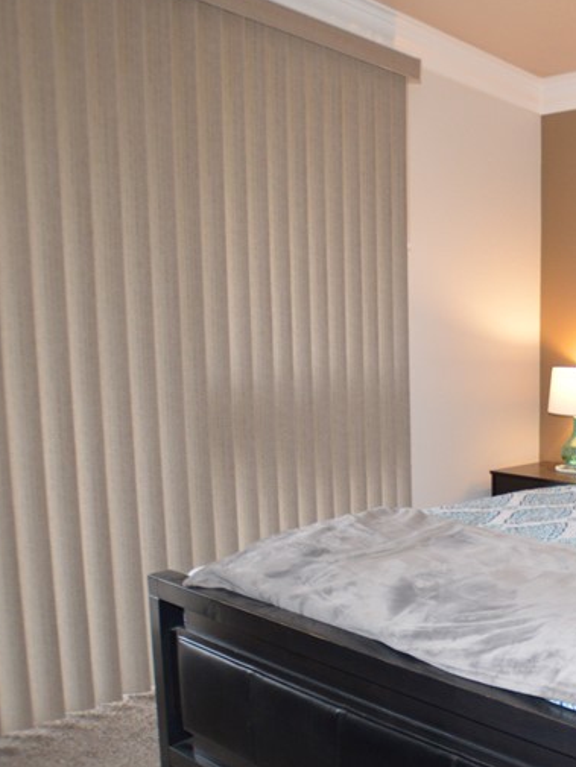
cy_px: 430
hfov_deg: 33.1
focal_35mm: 31
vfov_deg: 58.2
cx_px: 755
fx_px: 687
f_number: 3.5
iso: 720
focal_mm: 10
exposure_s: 1/60
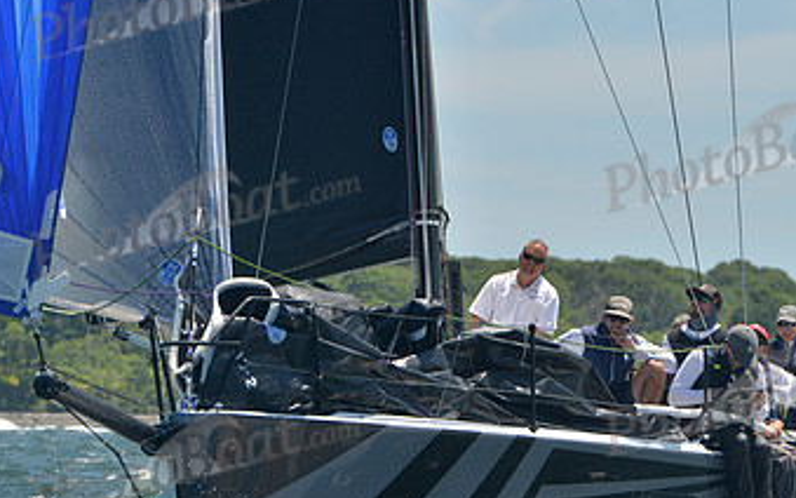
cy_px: 307
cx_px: 484
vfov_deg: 3.8
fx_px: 7572
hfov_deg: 6.0
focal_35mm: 349
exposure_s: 1/1250
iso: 280
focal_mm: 200
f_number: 8
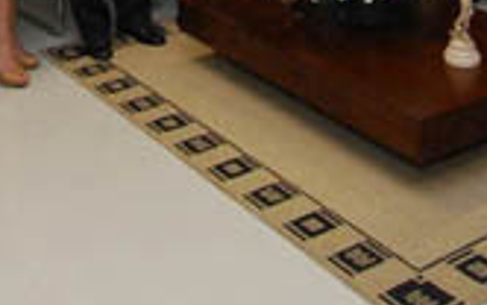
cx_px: 153
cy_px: -230
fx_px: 954
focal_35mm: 72
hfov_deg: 28.4
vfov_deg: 15.7
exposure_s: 1/60
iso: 800
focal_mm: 13
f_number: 7.1
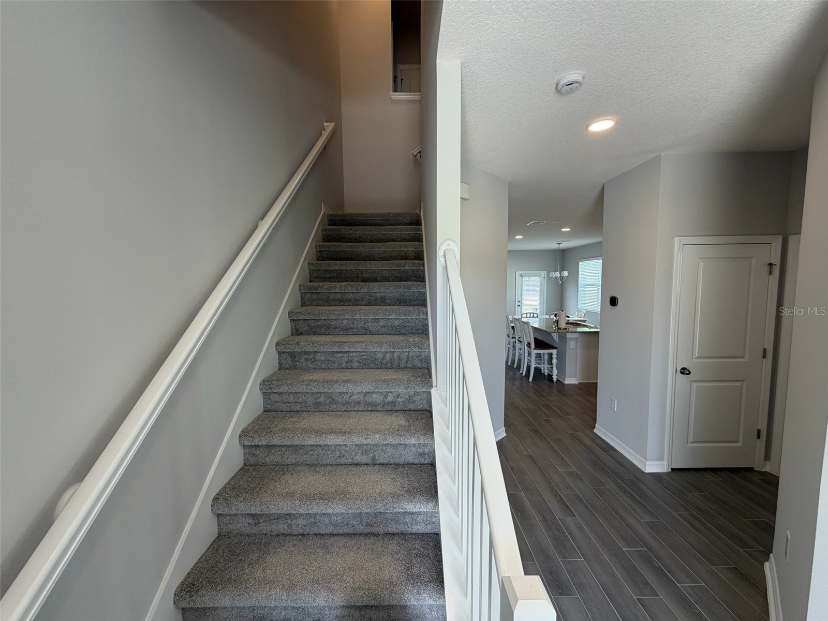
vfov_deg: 85.7
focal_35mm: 14
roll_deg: +0.8
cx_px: 414
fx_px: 335
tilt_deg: -5.4
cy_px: 310
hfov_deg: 102.1
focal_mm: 2.22
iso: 100
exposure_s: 1/120
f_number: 2.2
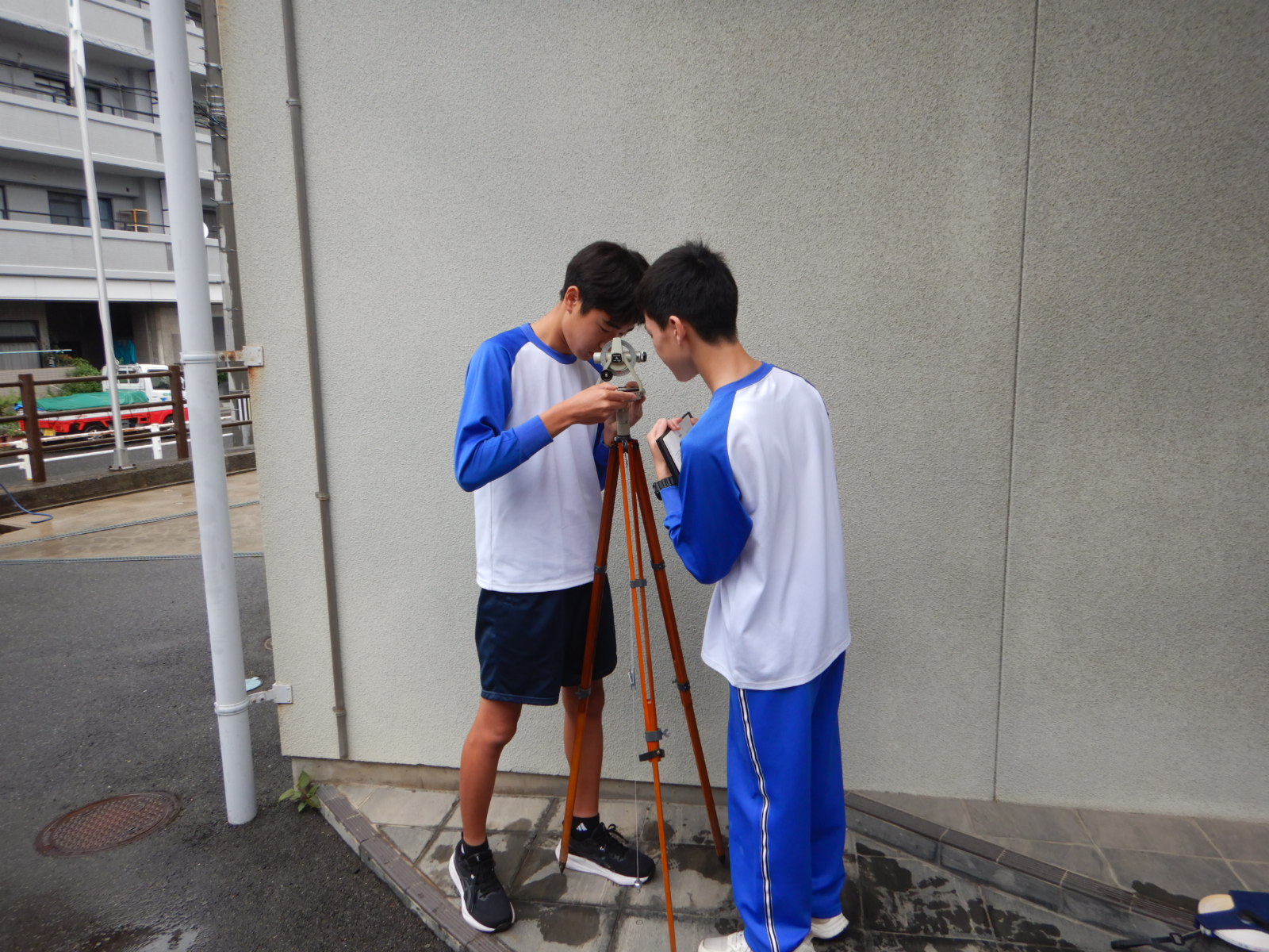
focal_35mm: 24
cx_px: 634
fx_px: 880
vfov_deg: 56.8
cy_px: 476
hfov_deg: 71.6
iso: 125
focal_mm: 4.3
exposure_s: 1/200
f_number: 2.8
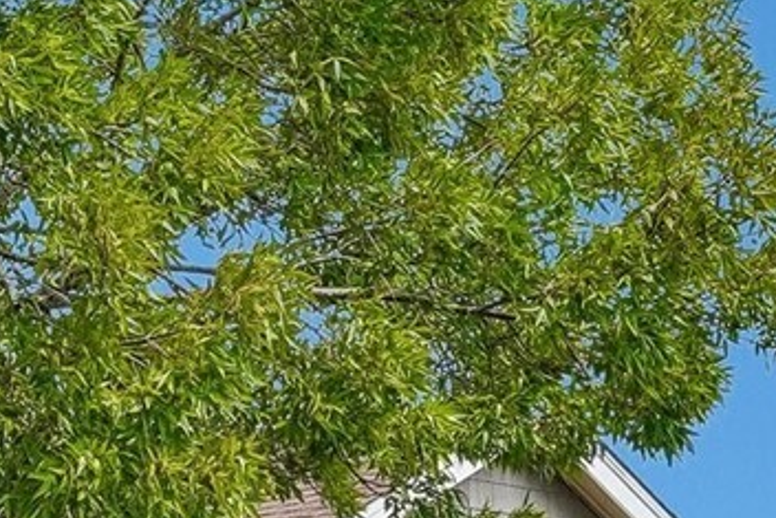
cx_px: -299
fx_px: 3536
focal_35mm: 164
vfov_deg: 7.9
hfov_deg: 12.1
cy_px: 1132
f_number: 8
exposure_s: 1/125
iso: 125
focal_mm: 23
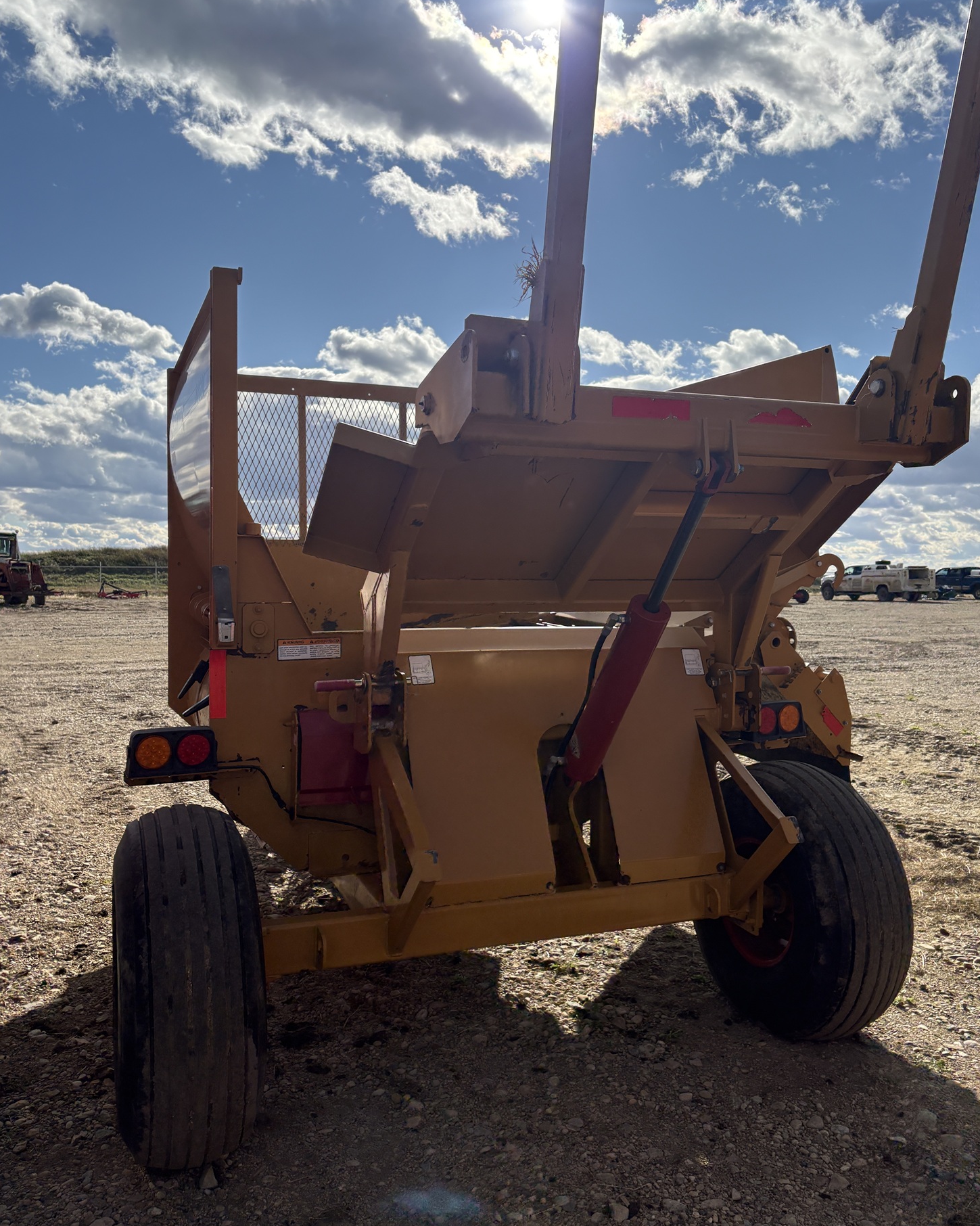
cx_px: 495
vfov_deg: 62.2
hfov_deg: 51.5
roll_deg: -1.0
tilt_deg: -0.5
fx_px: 1015
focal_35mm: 28
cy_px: 605
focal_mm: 5.96
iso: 50
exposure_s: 1/7813
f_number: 1.6
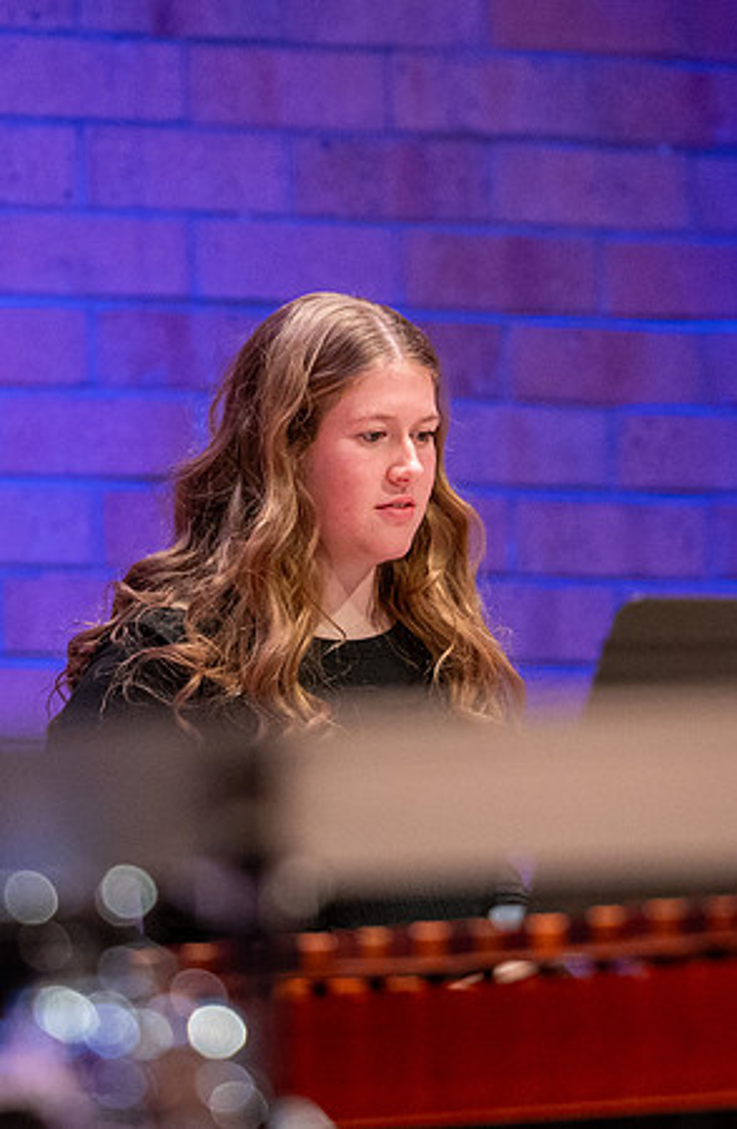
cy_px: 497
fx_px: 15074
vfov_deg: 4.3
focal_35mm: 484
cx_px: 412
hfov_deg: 2.8
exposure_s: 1/320
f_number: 2.8
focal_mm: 200
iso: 3200
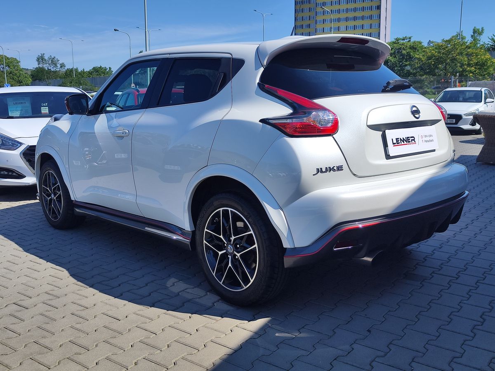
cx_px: 248
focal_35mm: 23
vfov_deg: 58.9
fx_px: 329
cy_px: 186
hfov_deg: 73.9
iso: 50
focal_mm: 7.01
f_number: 1.69
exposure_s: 1/1282
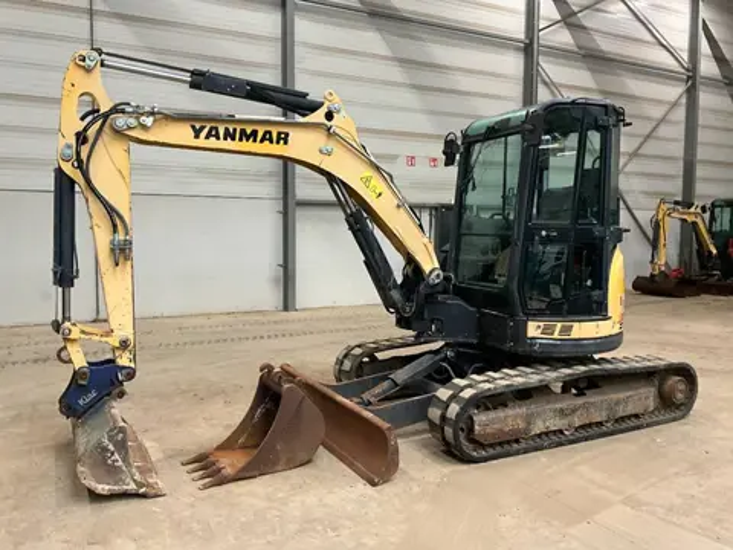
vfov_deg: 48.2
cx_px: 366
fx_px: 614
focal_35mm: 29
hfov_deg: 61.7
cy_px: 275
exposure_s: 1/60
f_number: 1.8
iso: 160
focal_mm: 3
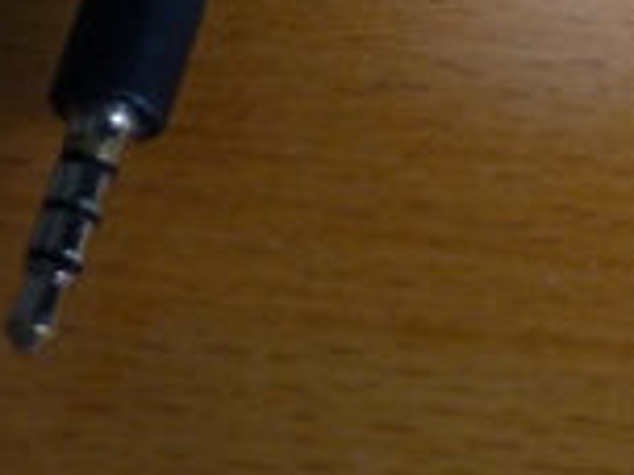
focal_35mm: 116
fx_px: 2125
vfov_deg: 12.3
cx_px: 774
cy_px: -179
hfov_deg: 16.2
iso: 250
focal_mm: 5.5
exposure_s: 1/60
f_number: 2.8
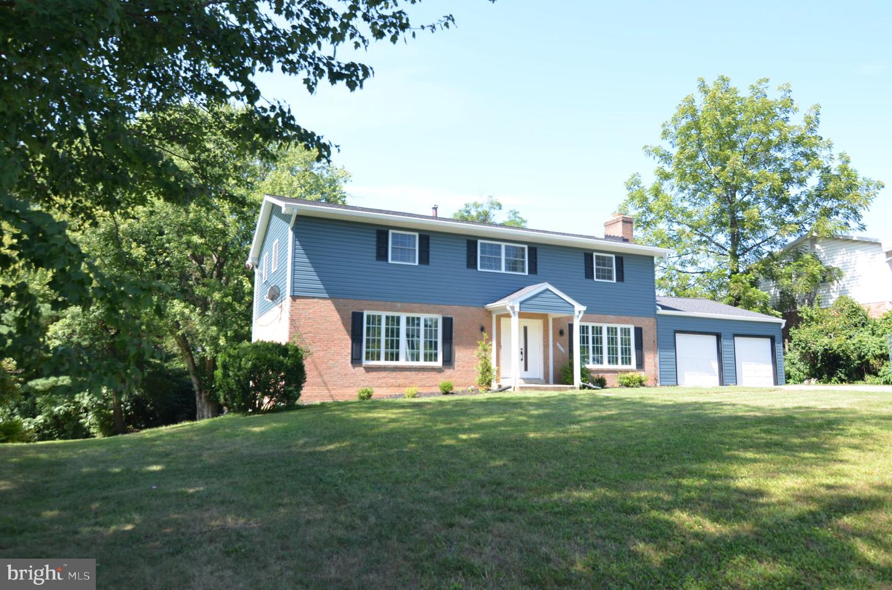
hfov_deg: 73.9
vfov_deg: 52.9
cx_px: 446
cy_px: 295
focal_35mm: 24
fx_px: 593
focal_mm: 16
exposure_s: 1/160
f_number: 6.3
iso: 100
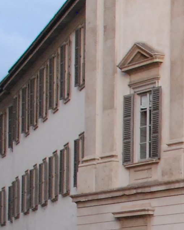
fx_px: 1238
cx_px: 408
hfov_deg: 8.0
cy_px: 318
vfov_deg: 10.3
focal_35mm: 182
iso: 1000
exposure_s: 1/160
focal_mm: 21
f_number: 6.3
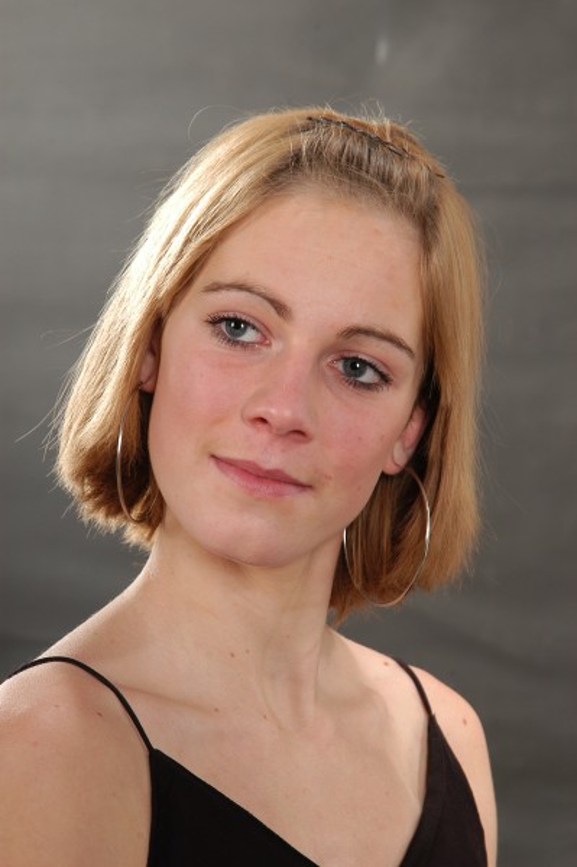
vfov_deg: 16.1
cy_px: 434
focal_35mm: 128
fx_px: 3070
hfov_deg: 10.7
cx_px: 288
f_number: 7.1
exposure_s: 1/125
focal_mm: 85
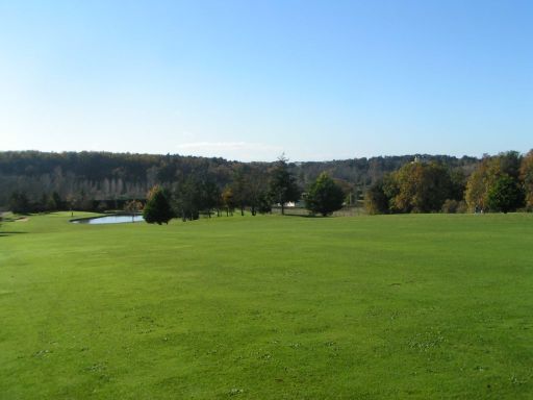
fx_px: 585
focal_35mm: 38
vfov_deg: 37.7
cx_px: 266
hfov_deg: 49.0
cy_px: 200
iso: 50
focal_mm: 5.8
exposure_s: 1/500
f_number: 5.6
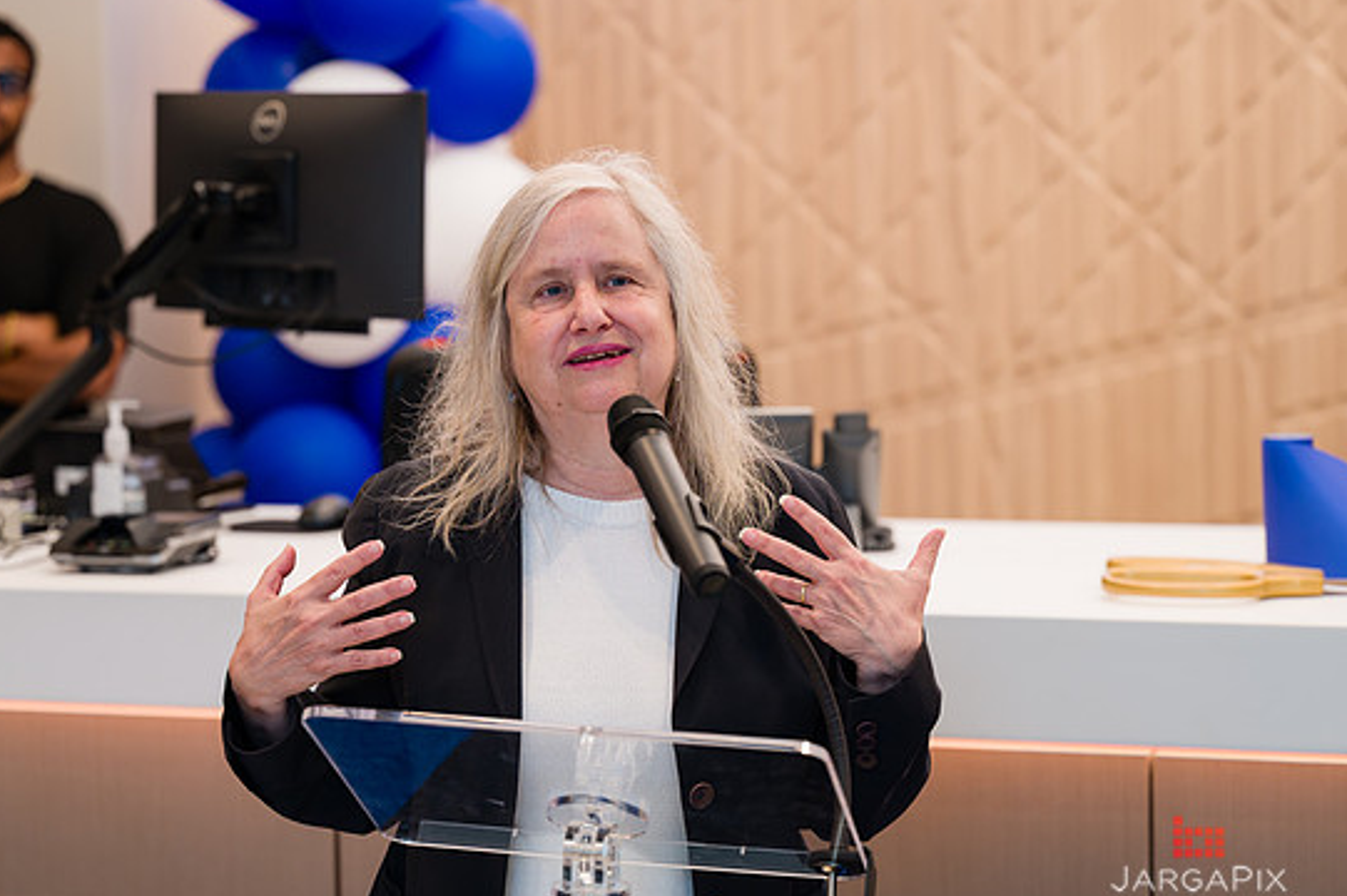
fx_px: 3739
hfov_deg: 20.4
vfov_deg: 13.7
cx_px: 627
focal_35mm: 100
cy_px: 465
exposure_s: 1/200
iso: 400
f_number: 3.2
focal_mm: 88
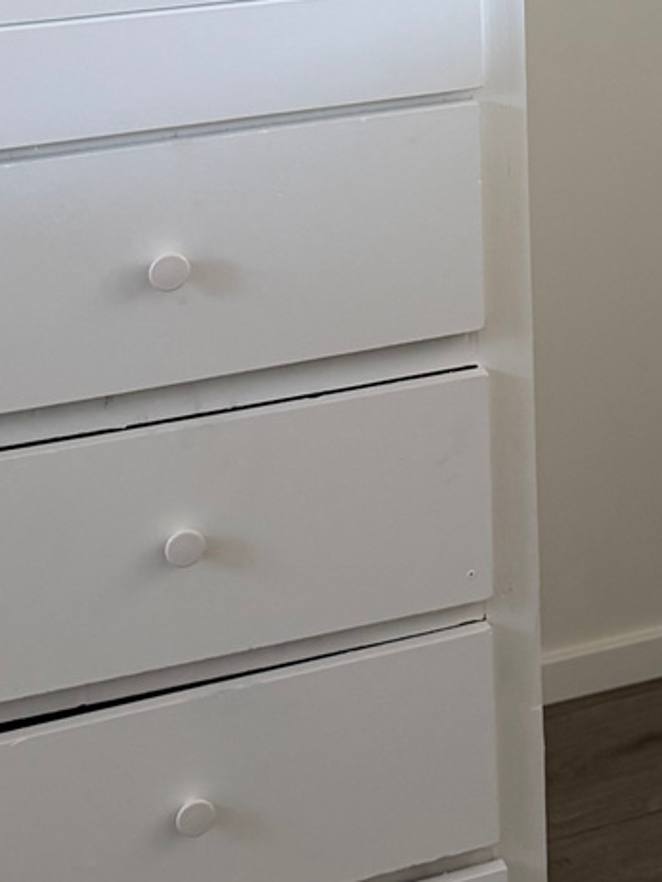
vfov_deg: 22.3
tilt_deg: -6.8
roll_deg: +1.4
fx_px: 2039
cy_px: -203
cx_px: 700
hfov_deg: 17.9
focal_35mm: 80
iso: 200
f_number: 1.78
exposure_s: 1/60
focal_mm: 6.76
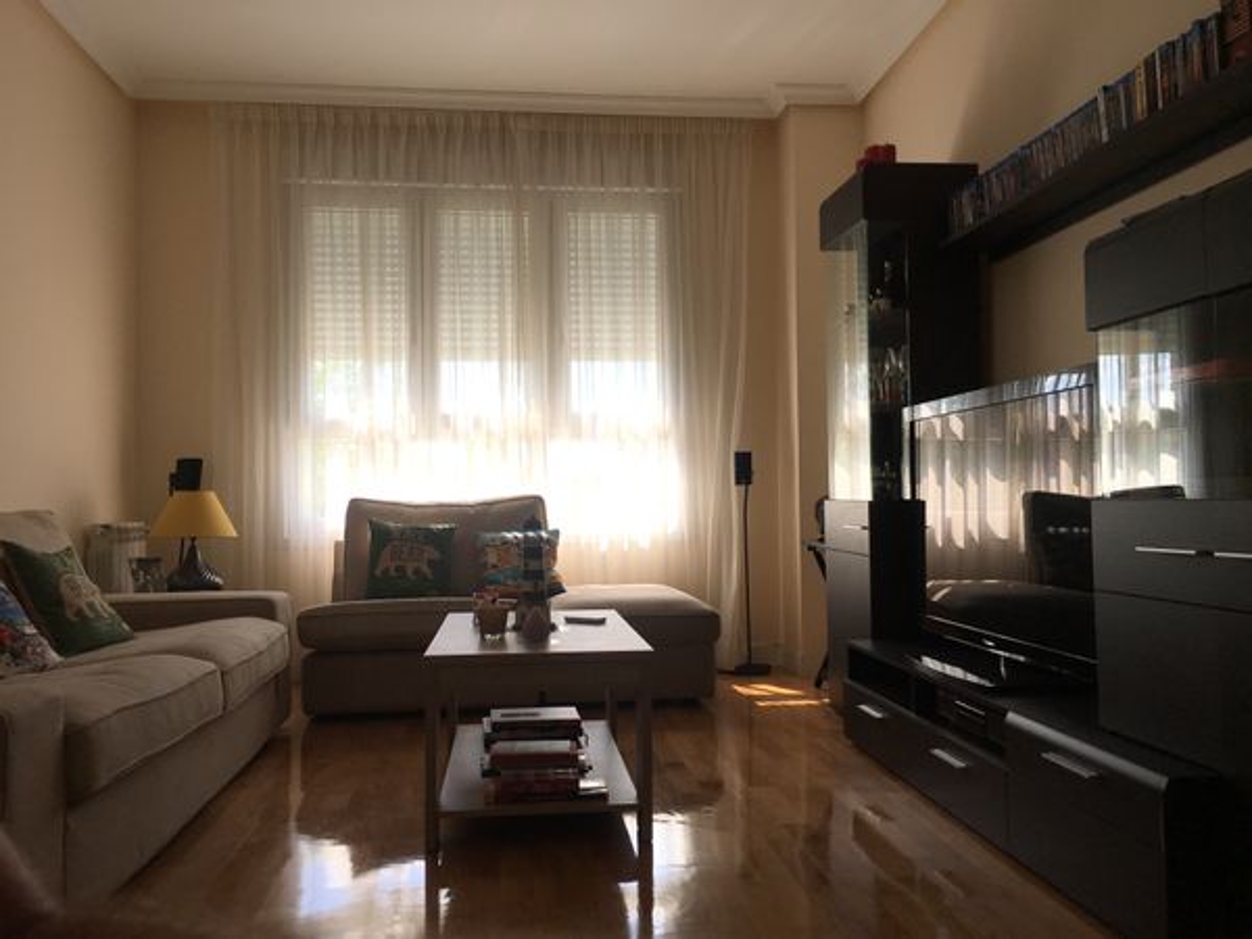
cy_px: 470
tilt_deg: +0.9
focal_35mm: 29
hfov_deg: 61.7
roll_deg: +0.4
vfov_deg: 48.2
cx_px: 626
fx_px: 1049
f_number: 2.2
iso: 25
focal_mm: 4.15
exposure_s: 1/282
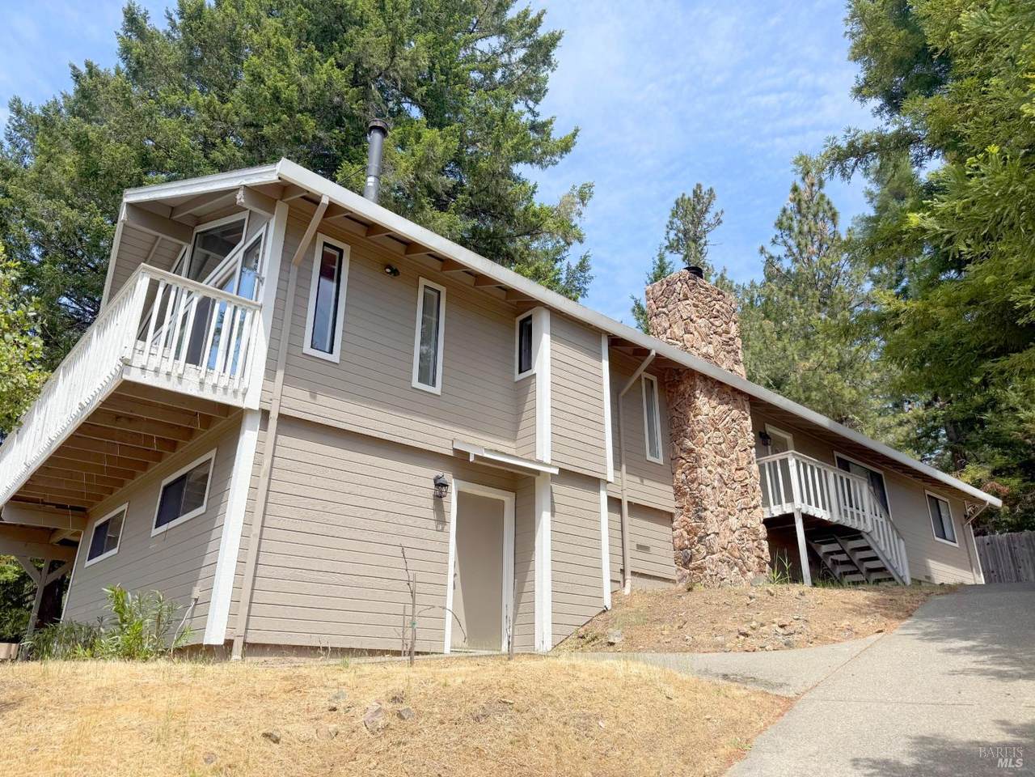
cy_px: 388
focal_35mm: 24
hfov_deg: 71.6
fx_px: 718
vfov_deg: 56.8
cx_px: 518
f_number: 1.78
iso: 80
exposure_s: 1/4167
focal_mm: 6.76
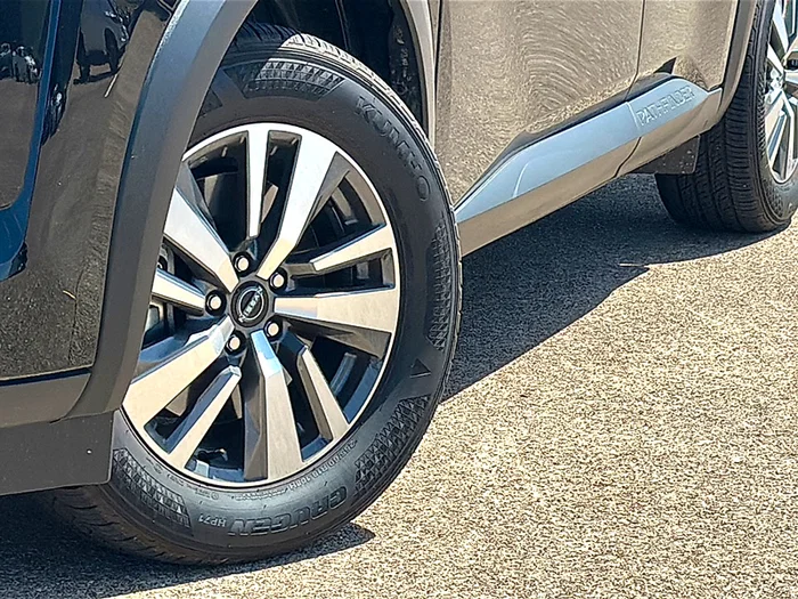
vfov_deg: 14.8
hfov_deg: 19.6
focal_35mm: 100
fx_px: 2305
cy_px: 300
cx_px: 399
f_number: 1.78
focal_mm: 6.86
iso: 64
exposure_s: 1/3759
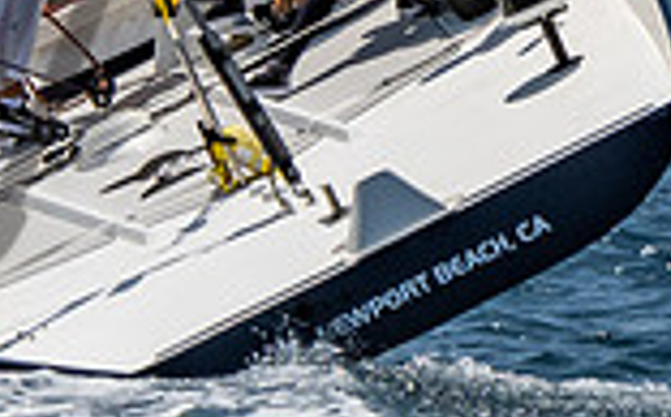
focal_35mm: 2621
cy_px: -672
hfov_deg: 0.8
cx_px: -94
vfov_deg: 0.5
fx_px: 47861
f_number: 5.6
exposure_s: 1/3200
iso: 320
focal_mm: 270
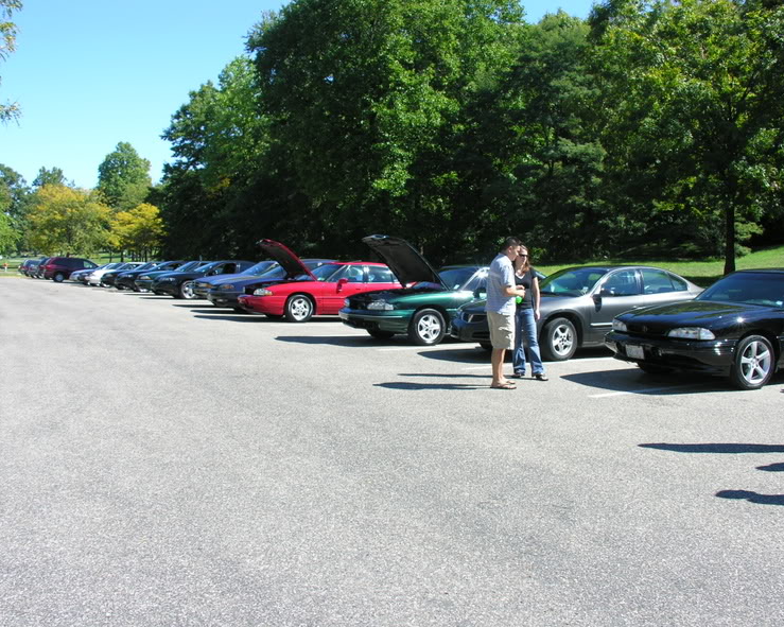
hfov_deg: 49.1
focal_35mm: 37
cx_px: 406
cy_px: 310
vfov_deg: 40.1
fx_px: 858
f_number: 5
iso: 50
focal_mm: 8.9
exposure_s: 1/140
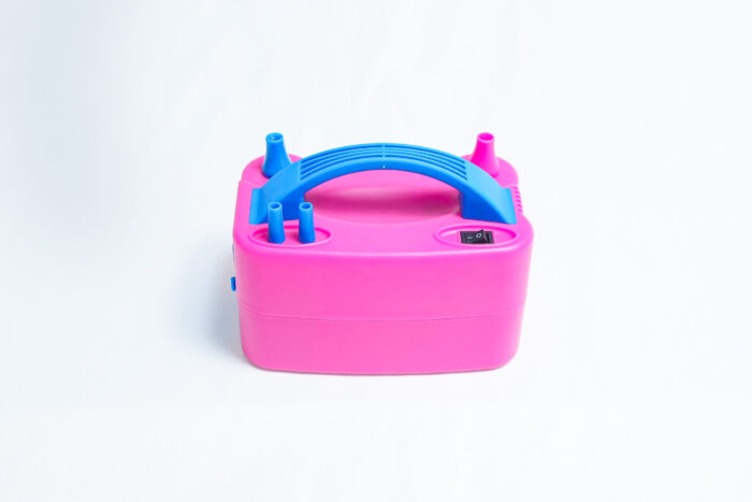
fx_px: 1086
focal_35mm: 52
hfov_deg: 38.2
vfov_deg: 26.0
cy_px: 251
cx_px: 376
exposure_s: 1/160
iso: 2500
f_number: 6.3
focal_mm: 35
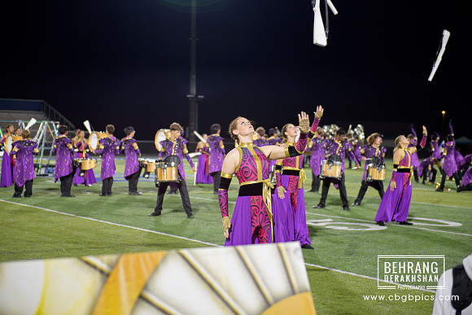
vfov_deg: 19.5
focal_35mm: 70
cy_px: 158
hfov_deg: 28.8
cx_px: 236
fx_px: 918
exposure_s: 1/400
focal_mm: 70
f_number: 2.8
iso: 1600
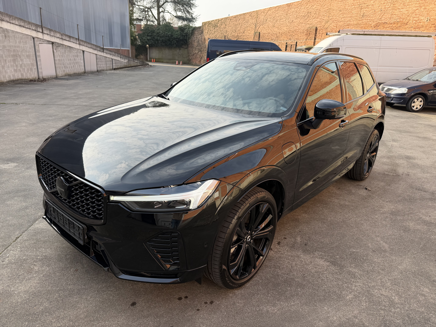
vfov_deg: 56.8
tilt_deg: -19.4
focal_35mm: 24
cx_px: 218
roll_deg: -3.5
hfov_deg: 71.6
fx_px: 302
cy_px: 164
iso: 80
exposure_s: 1/1046
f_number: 1.78
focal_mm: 6.76
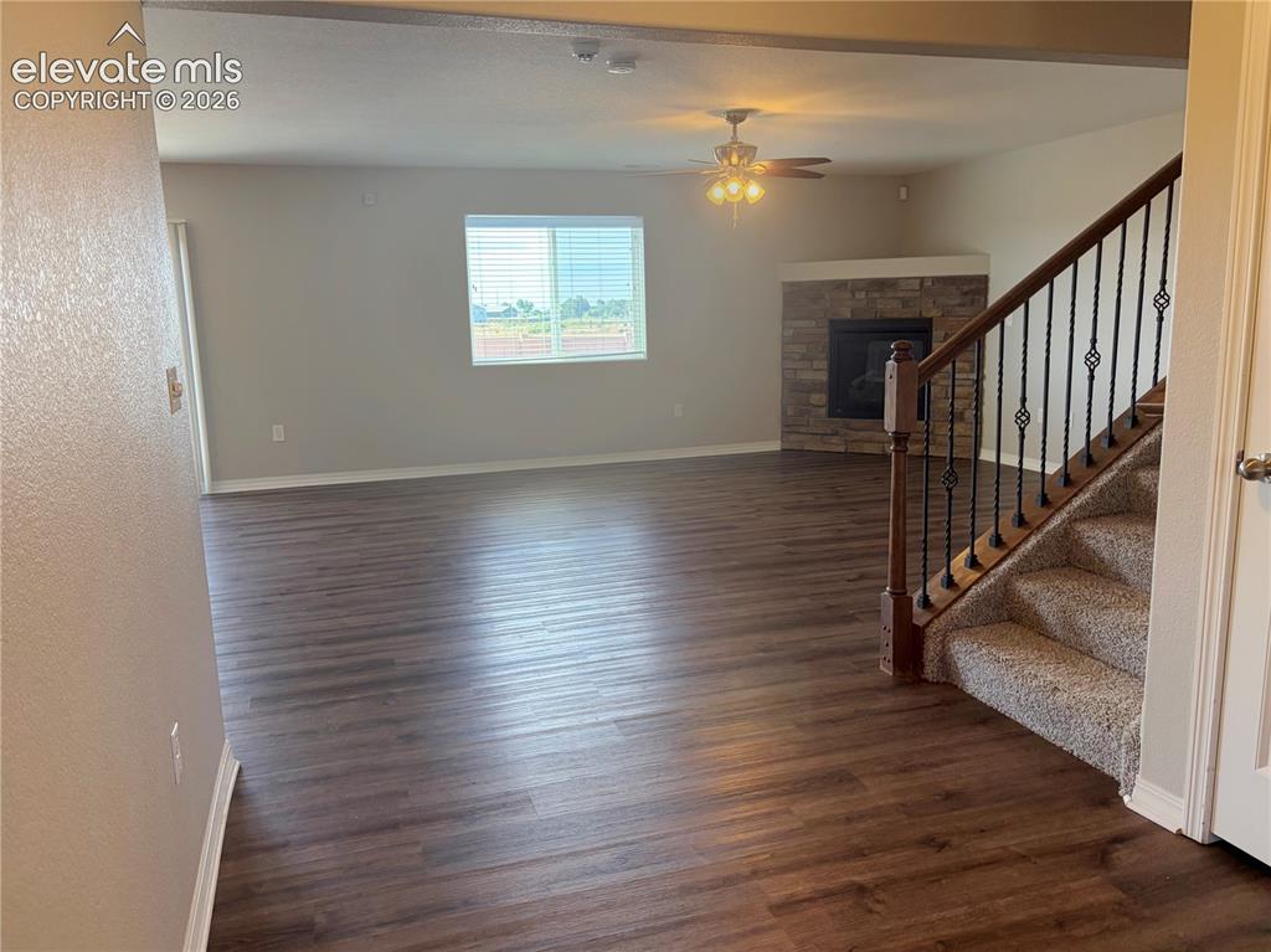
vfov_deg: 53.0
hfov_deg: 67.3
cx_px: 636
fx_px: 954
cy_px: 476
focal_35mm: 26
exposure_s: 1/120
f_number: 1.6
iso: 125
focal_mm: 5.96
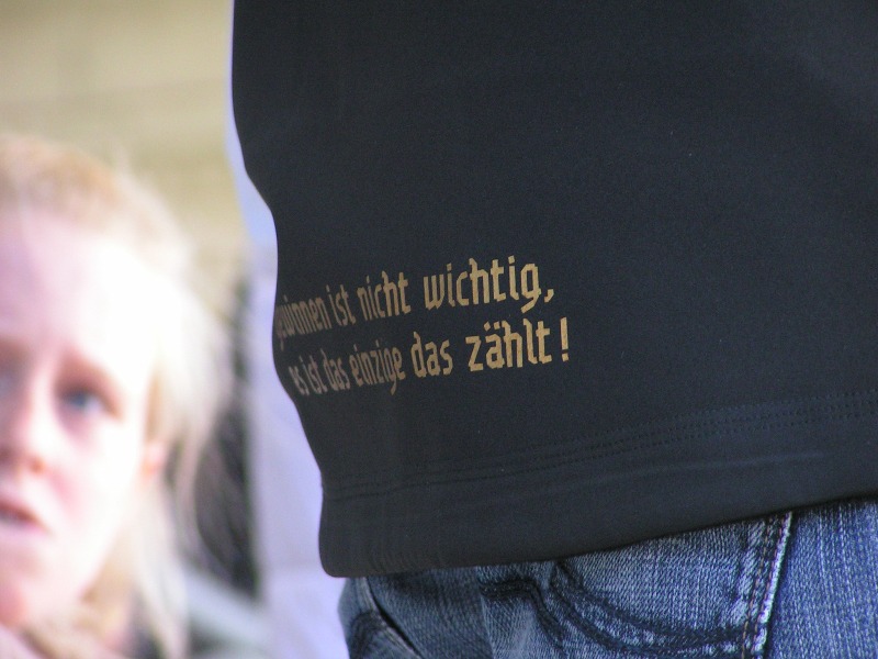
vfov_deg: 4.8
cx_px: 439
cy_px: 330
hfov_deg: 6.4
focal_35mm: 311
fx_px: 7888
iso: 200
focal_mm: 47.6
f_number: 3.5
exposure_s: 1/125
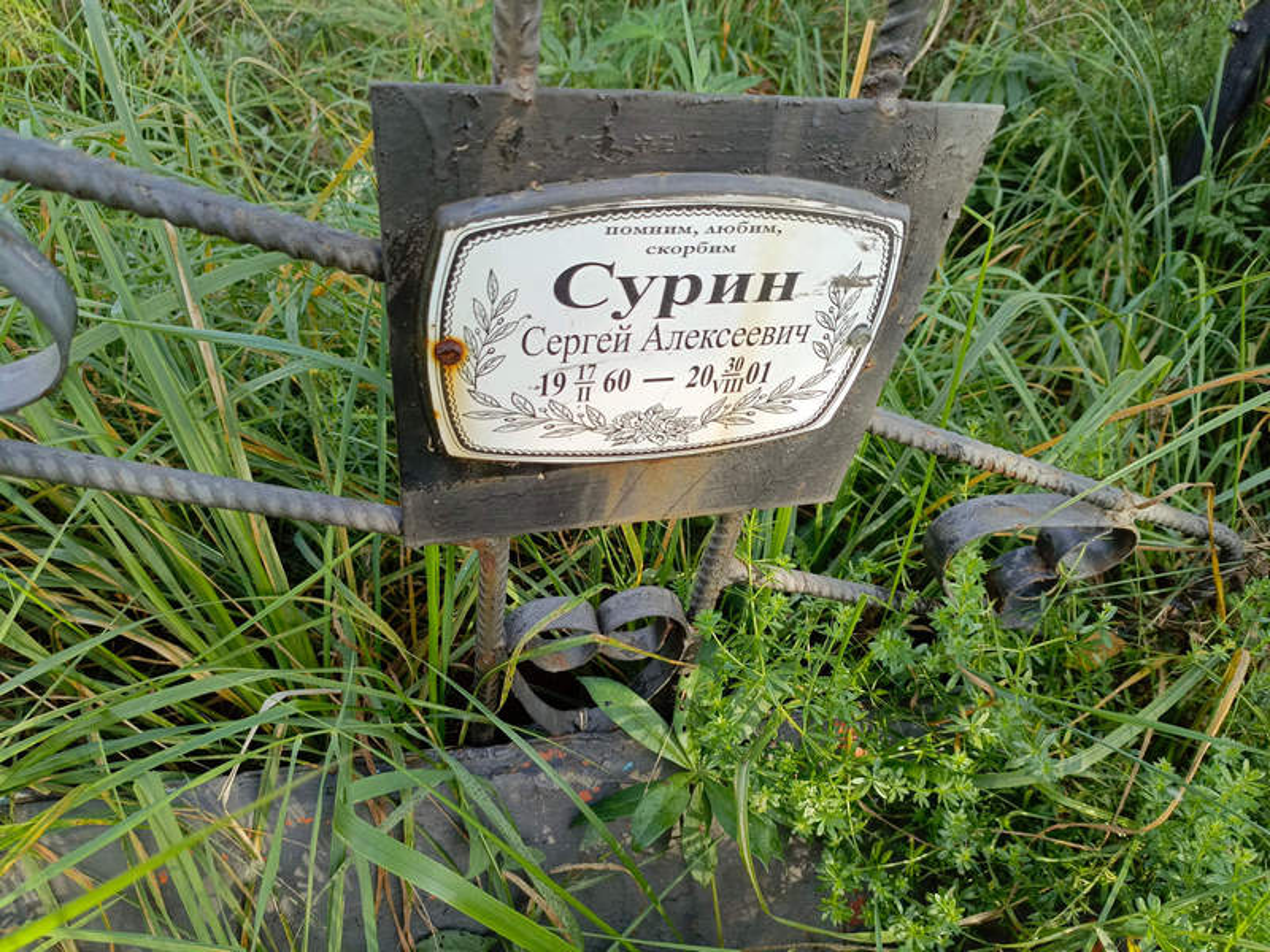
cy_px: 476
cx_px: 635
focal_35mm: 25
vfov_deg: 54.9
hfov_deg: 69.4
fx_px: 917
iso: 111
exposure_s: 1/148
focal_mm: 4.76
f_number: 1.69
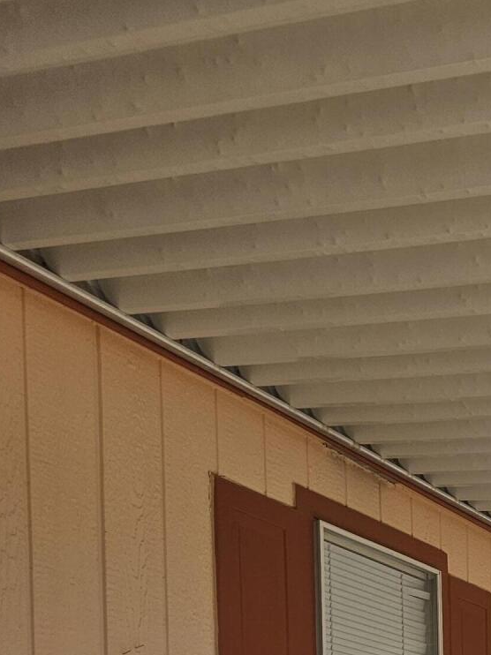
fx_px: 1173
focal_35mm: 62
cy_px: 880
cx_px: 640
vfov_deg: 26.0
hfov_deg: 21.4
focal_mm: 5.4
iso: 40
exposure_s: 1/1307
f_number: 1.8
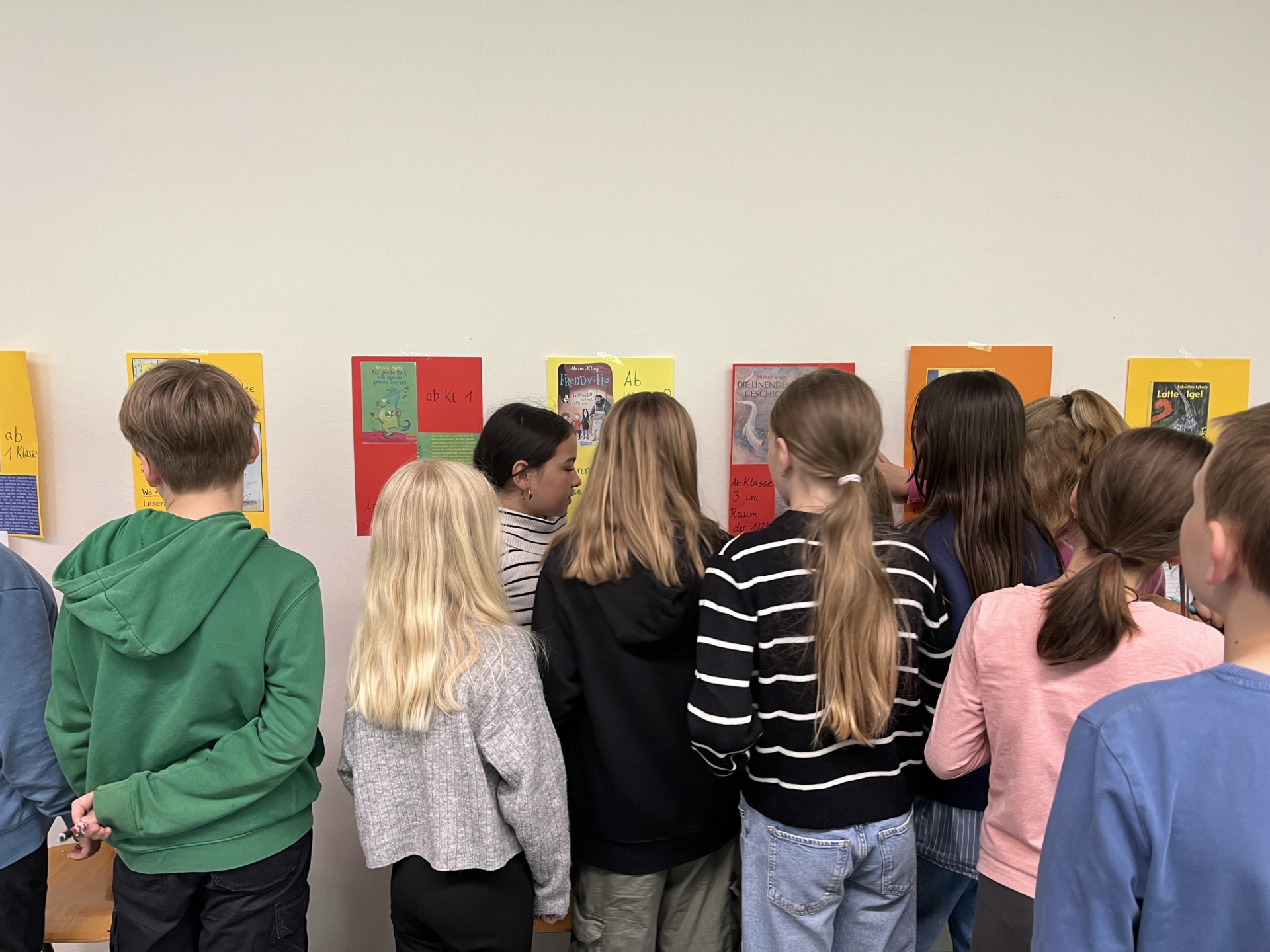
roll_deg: +0.1
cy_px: 476
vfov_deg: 53.1
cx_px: 635
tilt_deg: -5.3
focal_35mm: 26
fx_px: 954
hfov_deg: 67.3
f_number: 1.6
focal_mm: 5.1
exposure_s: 1/50
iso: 80
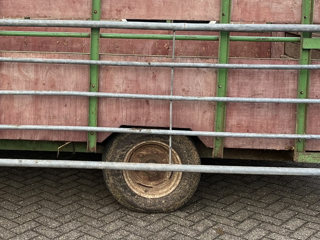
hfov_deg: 29.8
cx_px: 54
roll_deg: +1.7
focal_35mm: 63
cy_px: 23
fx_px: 582
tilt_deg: -2.4
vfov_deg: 22.7
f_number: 1.5
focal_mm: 5.7
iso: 50
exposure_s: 1/374
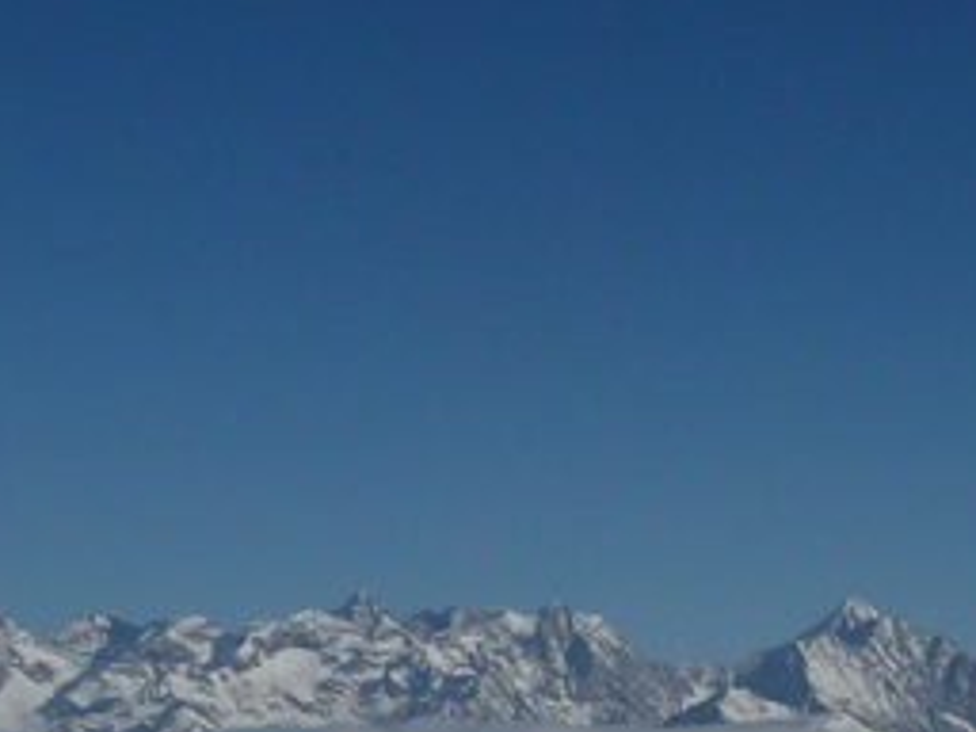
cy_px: 1292
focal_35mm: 104
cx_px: 1071
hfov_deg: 18.2
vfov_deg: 13.0
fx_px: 2932
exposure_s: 1/1000
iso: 100
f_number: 8
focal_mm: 4.7
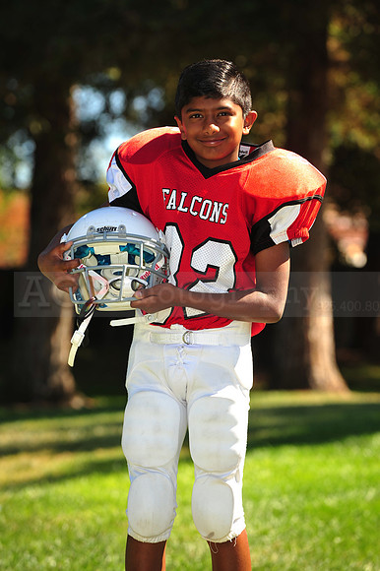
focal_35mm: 160
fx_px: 2536
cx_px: 190
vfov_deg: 12.8
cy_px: 286
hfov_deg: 8.6
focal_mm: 160
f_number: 5
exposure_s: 1/250
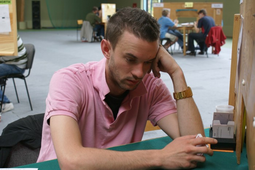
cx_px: 128
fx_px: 425
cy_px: 85
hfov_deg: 33.4
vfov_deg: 22.7
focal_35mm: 60
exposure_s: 1/60
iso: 320
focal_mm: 40
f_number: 5.6
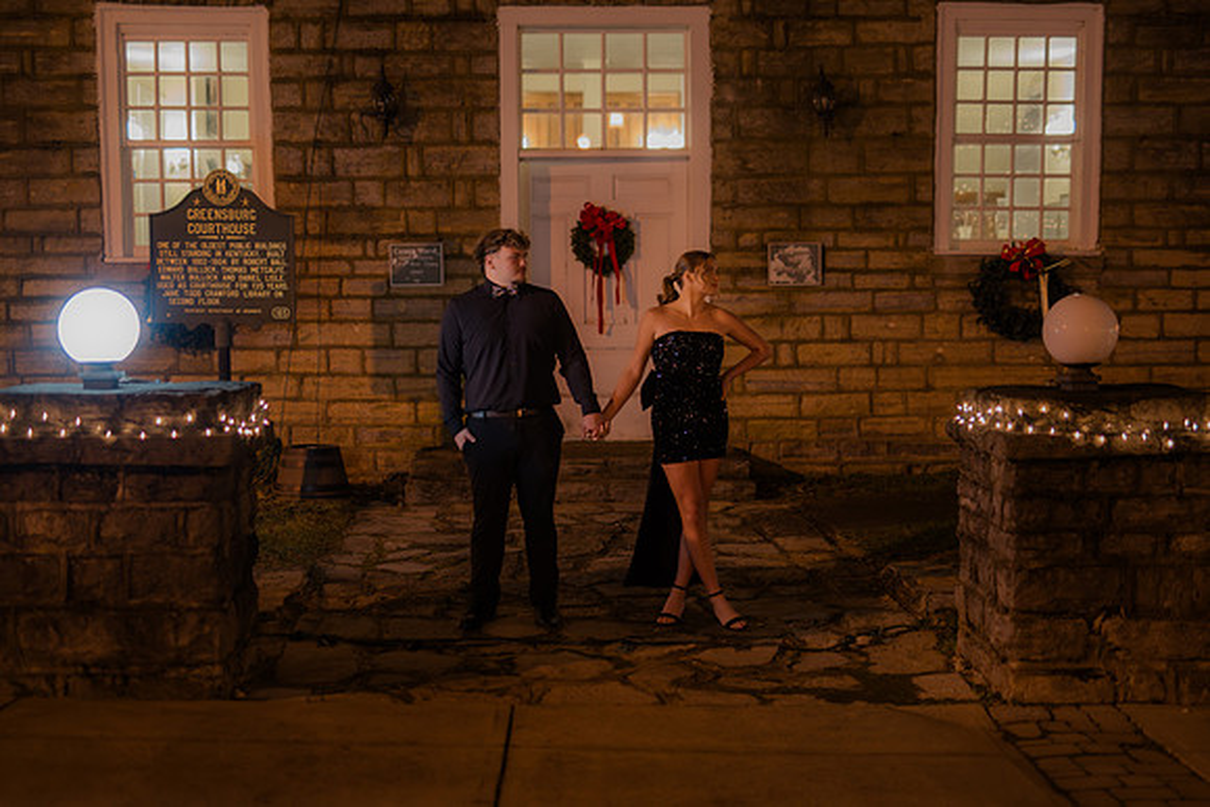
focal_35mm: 54
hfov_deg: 37.2
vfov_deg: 25.3
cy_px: 418
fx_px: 1800
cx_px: 639
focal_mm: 50
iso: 2500
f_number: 1.4
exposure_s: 1/100
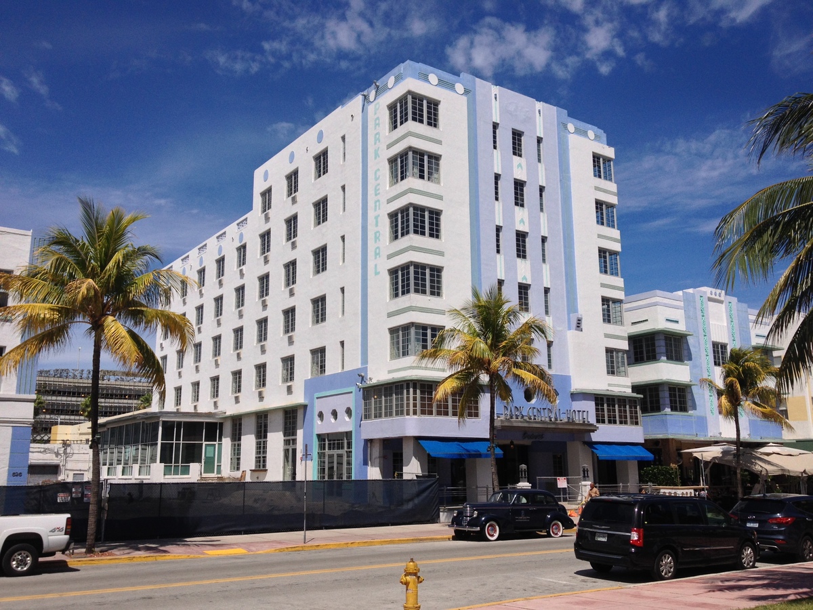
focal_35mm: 35
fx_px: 822
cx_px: 406
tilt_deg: +10.5
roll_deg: +1.0
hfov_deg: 52.6
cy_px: 305
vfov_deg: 40.7
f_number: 2.4
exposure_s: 1/3690
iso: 50
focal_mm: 4.28
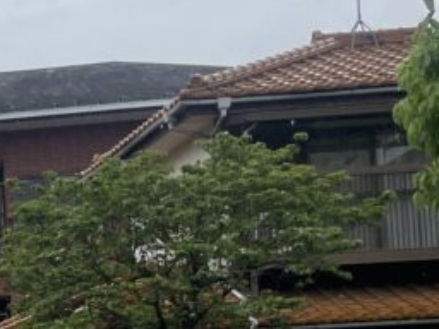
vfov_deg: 11.1
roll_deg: +3.1
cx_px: -502
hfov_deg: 12.8
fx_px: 1649
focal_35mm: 130
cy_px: 418
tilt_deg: +0.4
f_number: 1.6
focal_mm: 4.2
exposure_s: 1/2212
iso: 32
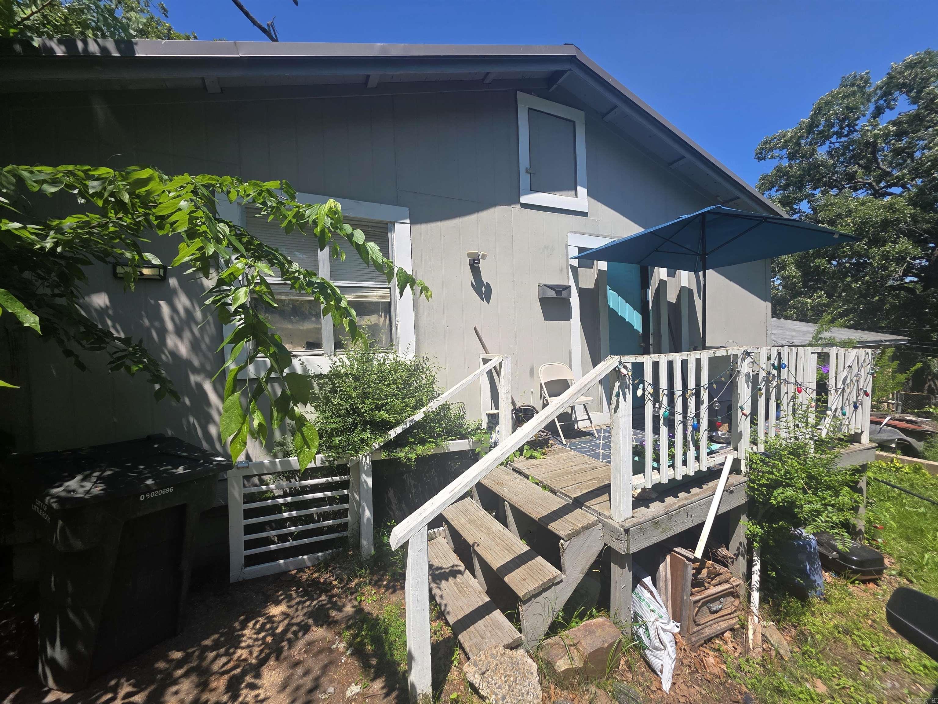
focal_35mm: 13
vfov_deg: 89.9
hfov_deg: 106.2
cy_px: 352
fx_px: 352
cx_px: 469
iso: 40
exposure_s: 1/1488
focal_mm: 2.2
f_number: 1.9
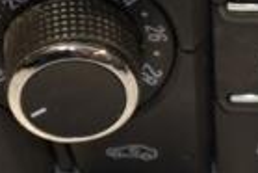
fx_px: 4865
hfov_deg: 3.0
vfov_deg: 2.0
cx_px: 247
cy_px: 13
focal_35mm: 678
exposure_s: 1/125
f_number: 5.6
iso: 800
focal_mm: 105
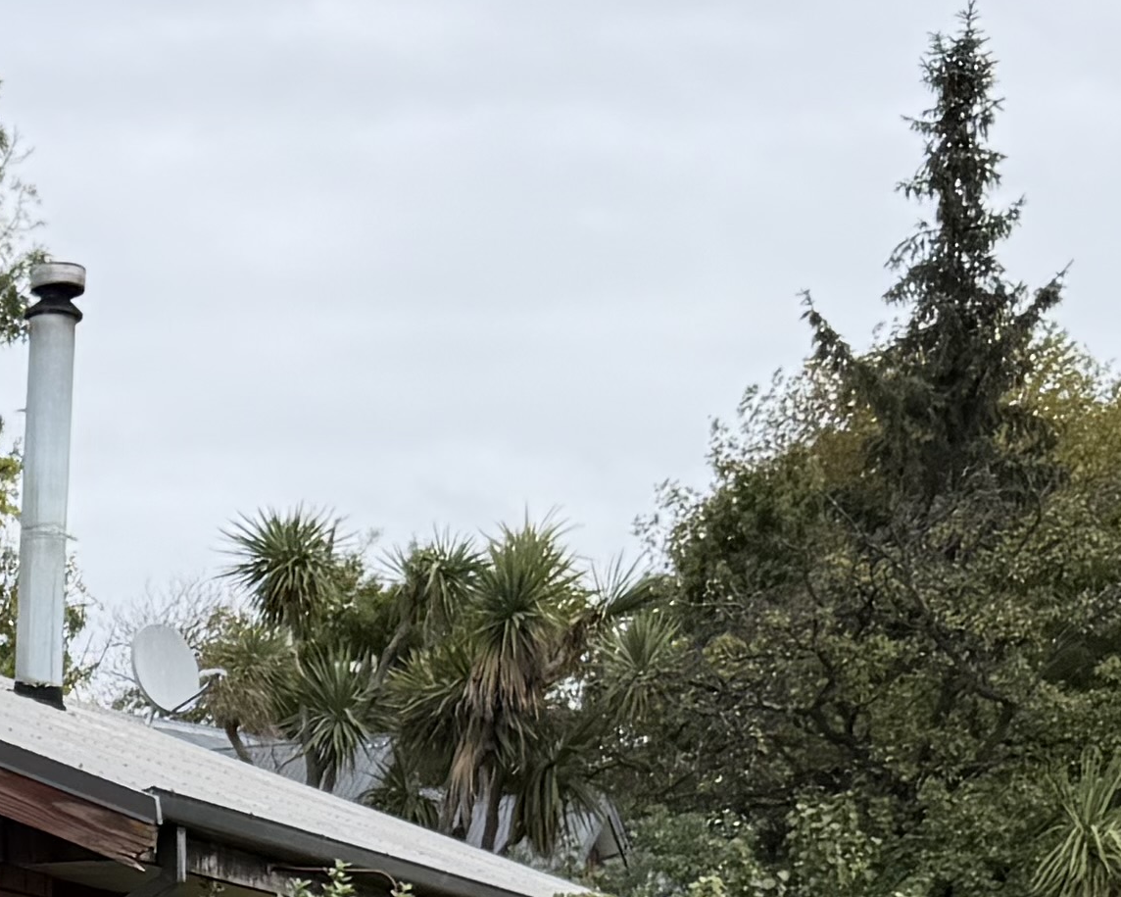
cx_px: -708
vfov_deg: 12.7
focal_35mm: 117
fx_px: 3881
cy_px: 1241
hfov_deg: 14.9
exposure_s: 1/2445
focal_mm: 6.76
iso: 80
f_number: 1.78
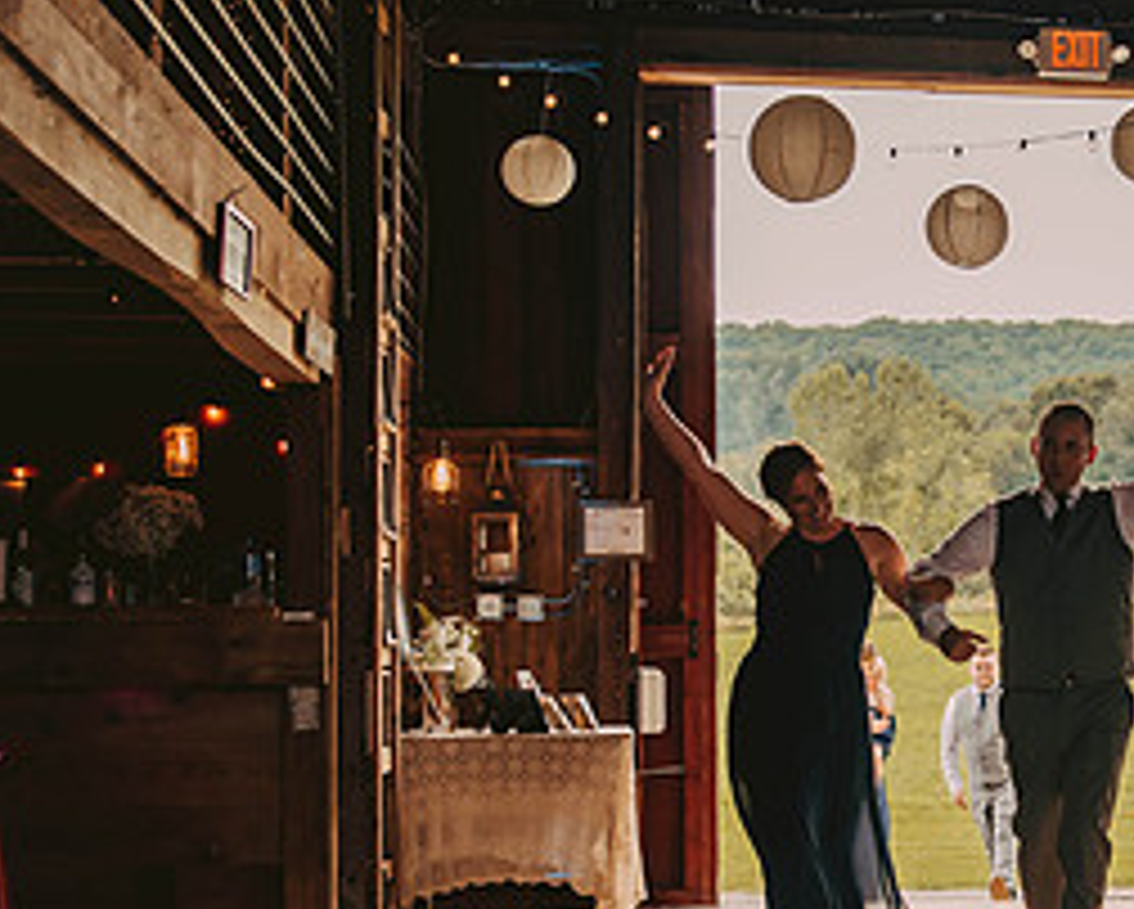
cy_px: 632
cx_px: 1048
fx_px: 2250
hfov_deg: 27.2
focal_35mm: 67
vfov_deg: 22.7
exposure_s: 1/500
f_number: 2.8
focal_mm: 31
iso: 400
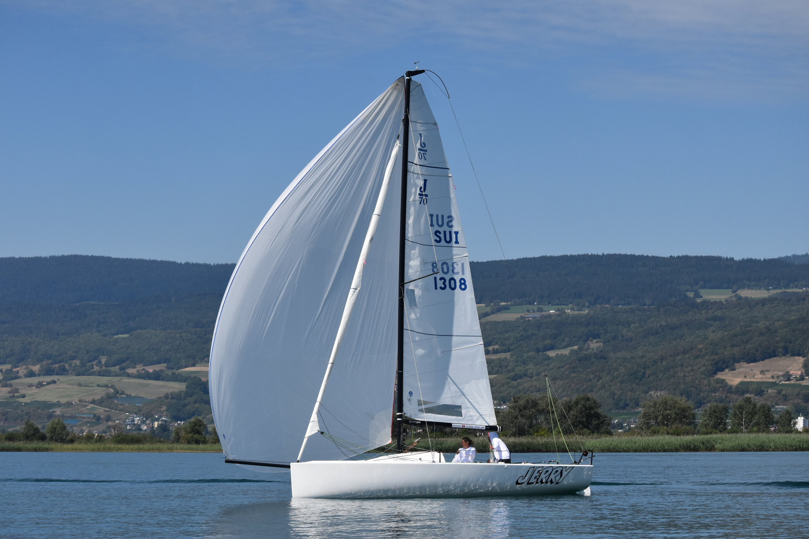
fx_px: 1955
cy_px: 270
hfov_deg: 23.4
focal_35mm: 87
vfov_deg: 15.7
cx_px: 404
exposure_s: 1/2000
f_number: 8
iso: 400
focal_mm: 58
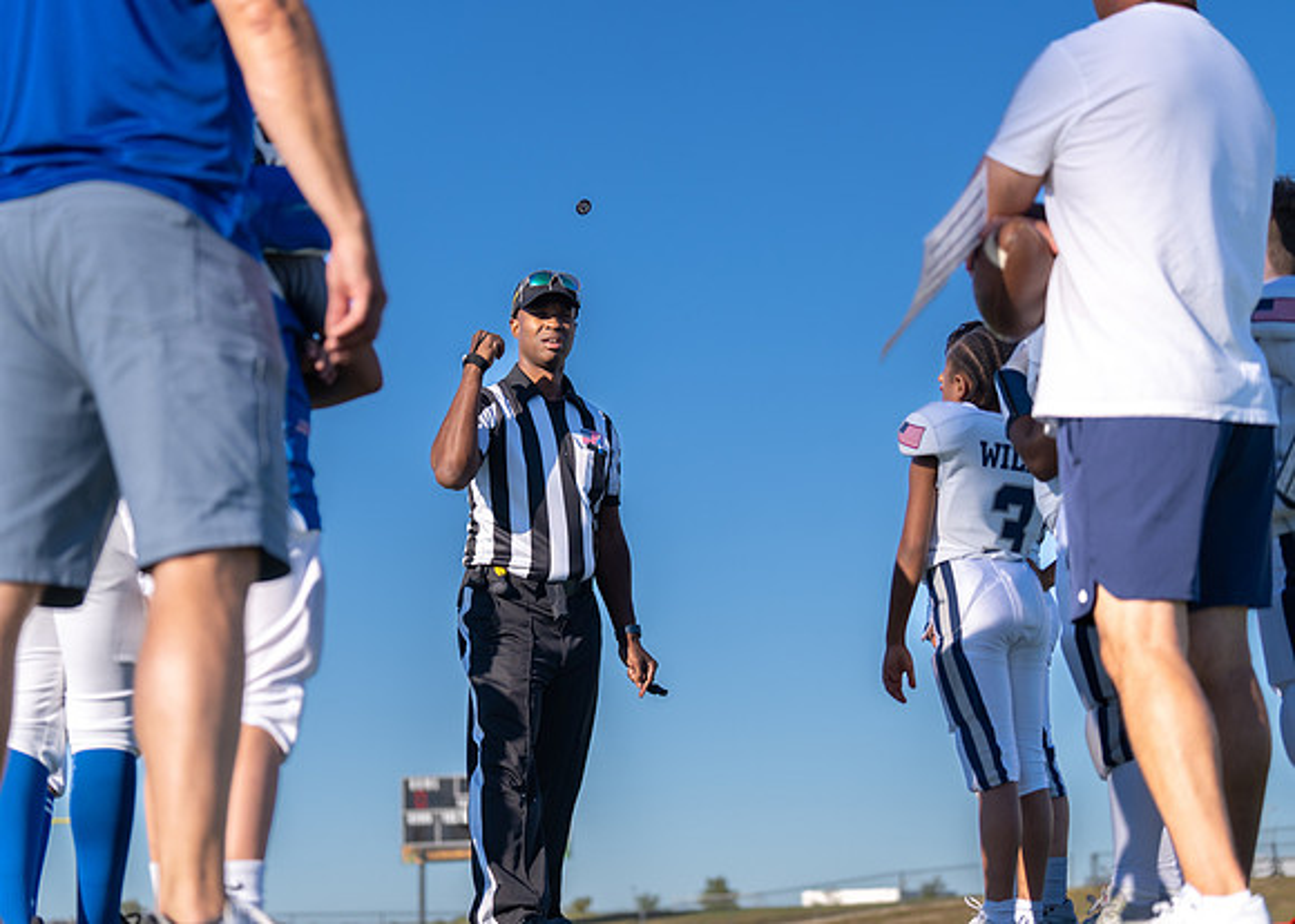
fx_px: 2697
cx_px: 648
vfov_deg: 19.4
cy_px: 462
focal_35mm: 73
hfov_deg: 27.0
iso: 100
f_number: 2.8
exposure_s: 1/2500
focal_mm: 70
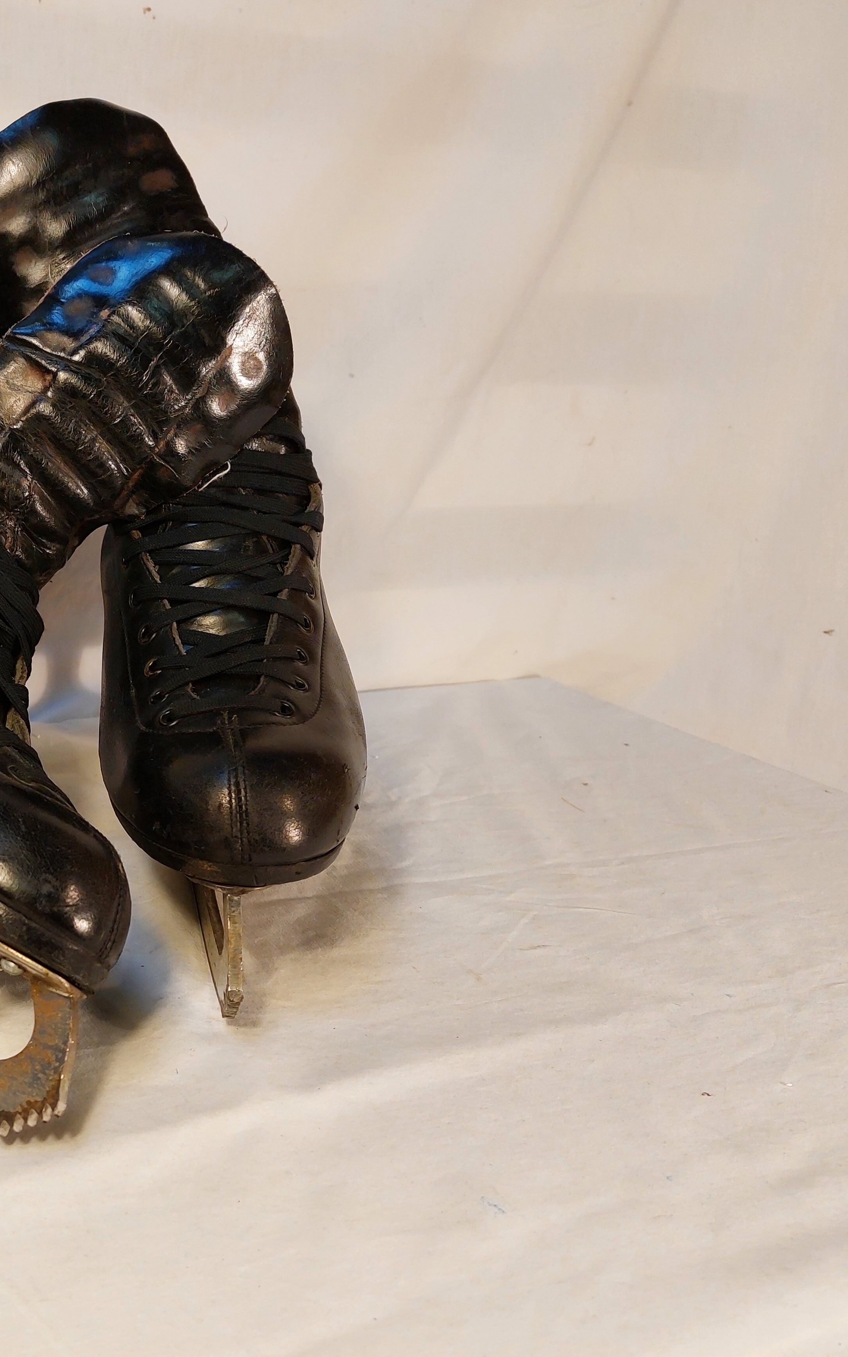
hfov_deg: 34.0
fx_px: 1257
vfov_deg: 56.7
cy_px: 678
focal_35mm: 34
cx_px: 2
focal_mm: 5.23
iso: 80
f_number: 1.8
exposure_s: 1/100
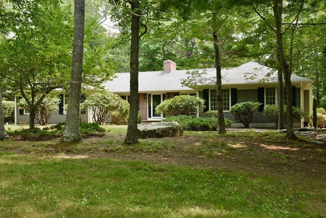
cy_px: 109
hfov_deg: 49.5
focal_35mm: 39
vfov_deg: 34.2
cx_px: 163
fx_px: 353
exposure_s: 1/250
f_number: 8
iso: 800
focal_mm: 26
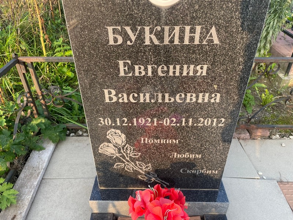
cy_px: 110
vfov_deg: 53.1
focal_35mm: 26
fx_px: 220
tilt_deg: -36.9
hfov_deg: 67.3
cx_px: 146
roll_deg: +0.8
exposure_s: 1/249
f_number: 1.6
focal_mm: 4.2
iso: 32
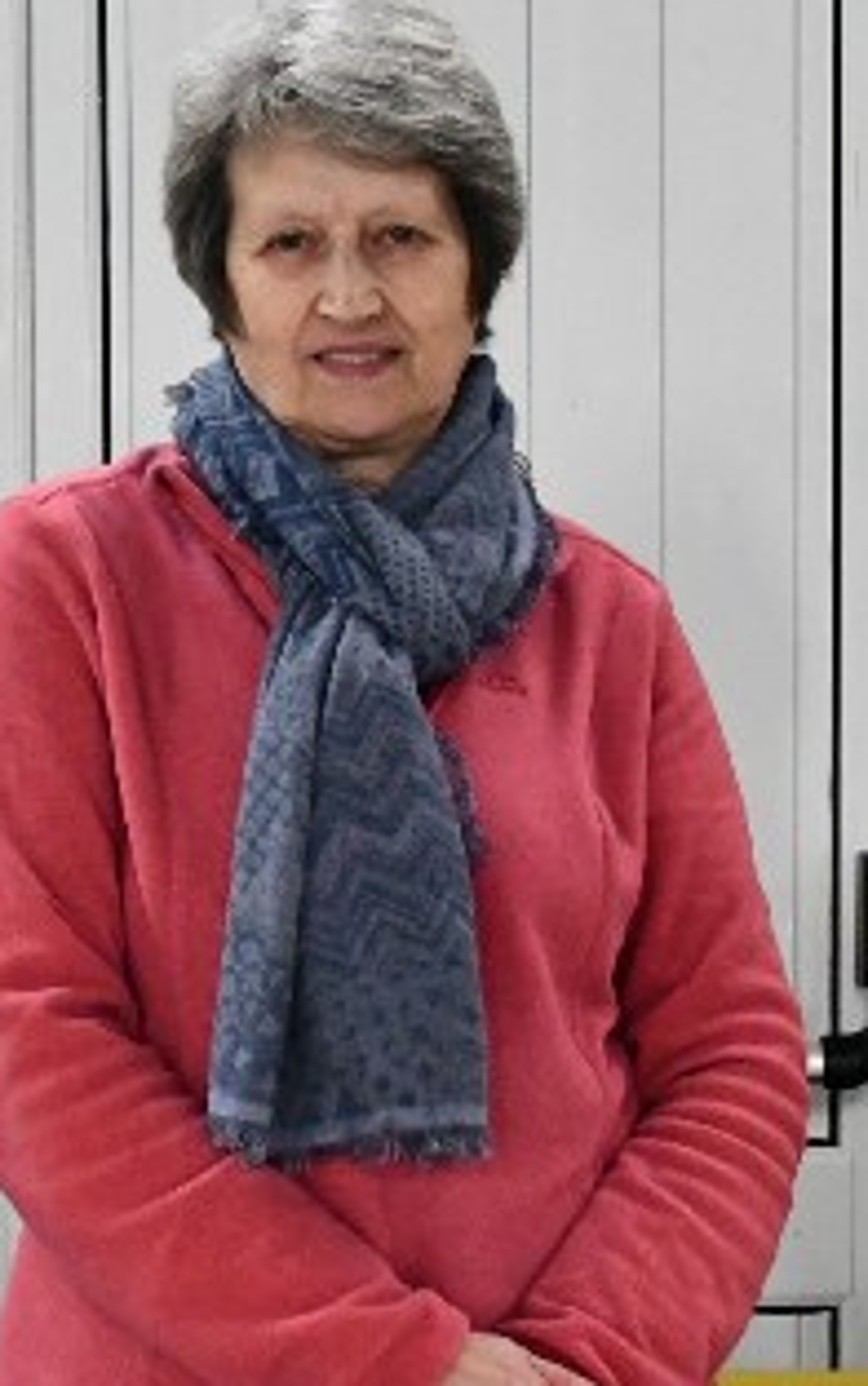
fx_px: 5670
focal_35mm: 150
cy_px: 917
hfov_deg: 8.7
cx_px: 177
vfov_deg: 13.9
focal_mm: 30
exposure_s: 1/80
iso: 3200
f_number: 4.2
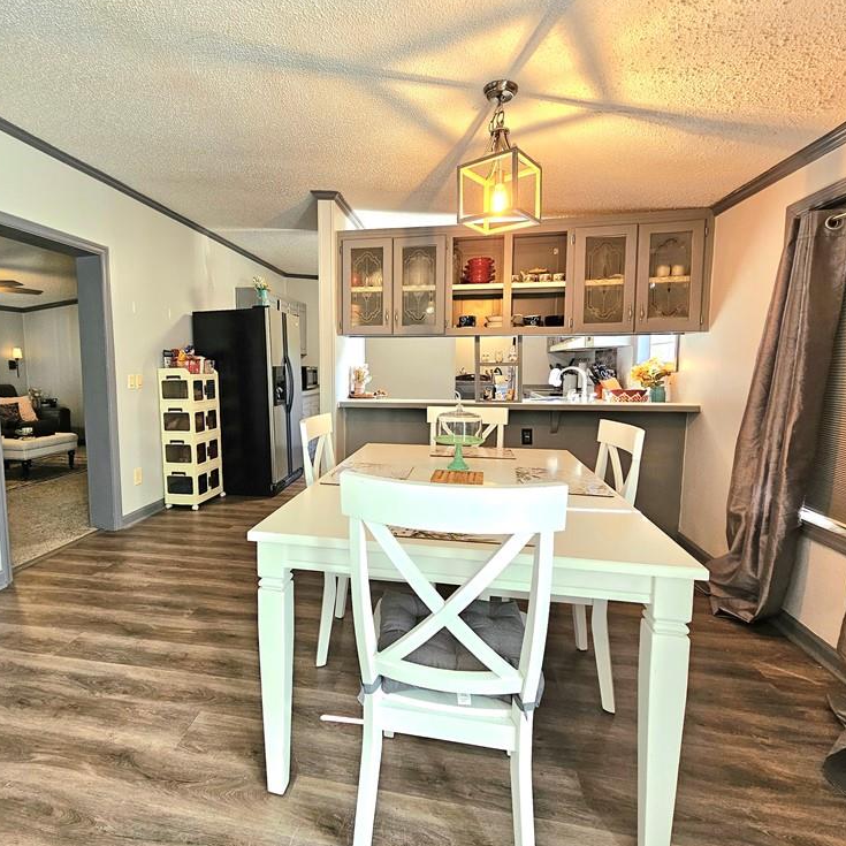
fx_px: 442
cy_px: 412
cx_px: 355
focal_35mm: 16
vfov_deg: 87.4
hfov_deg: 86.7
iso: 125
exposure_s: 1/60.2
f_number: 2.2
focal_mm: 2.2
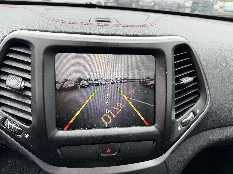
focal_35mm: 24
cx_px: 116
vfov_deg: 56.8
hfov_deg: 71.6
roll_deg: -2.5
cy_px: 87
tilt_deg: -28.3
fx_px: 162
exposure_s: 1/230
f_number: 1.78
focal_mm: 6.76
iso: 80
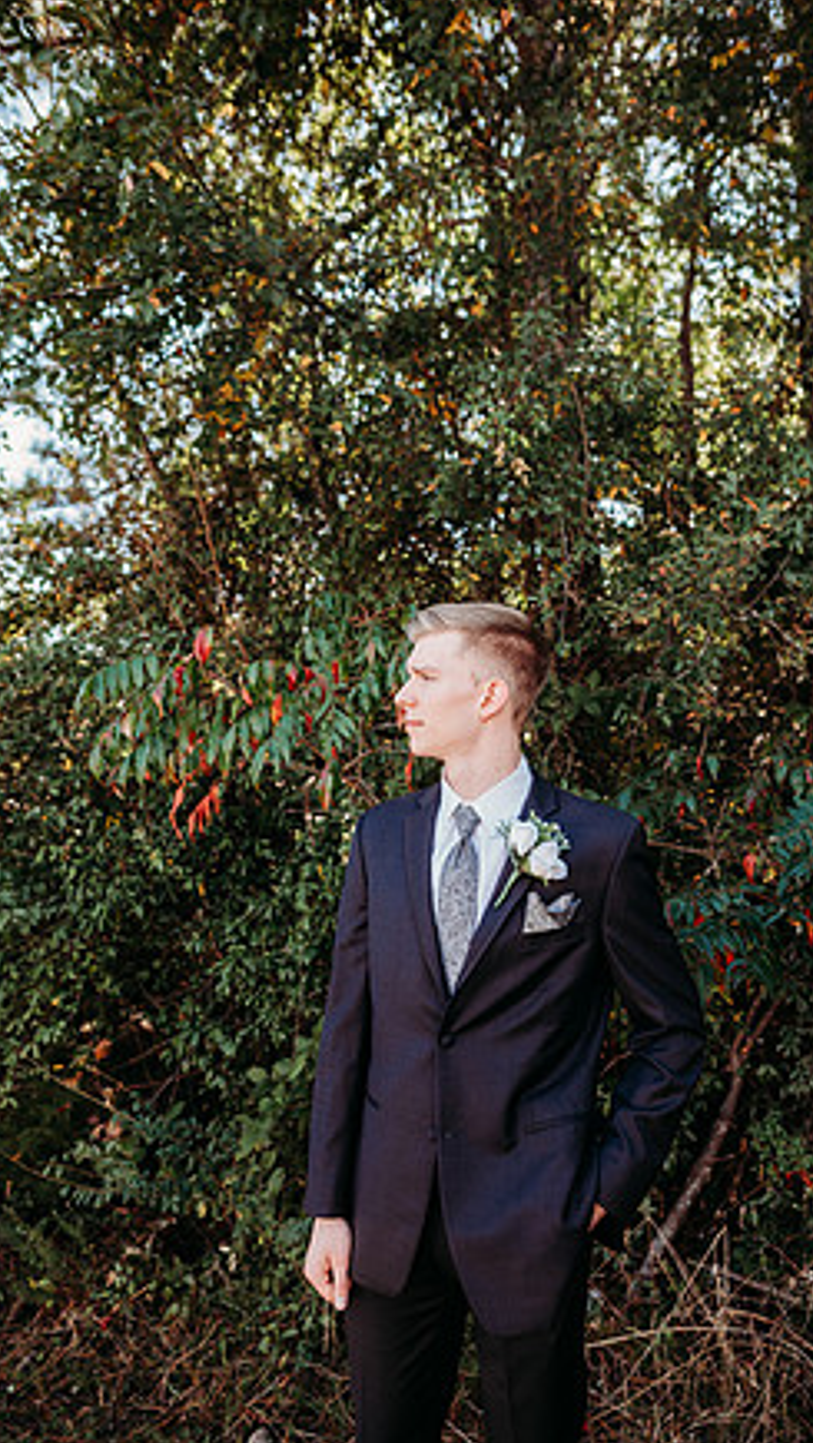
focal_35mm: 26
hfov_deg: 44.4
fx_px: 995
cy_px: 743
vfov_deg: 71.9
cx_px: 435
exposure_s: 1/400
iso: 200
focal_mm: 24
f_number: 2.8
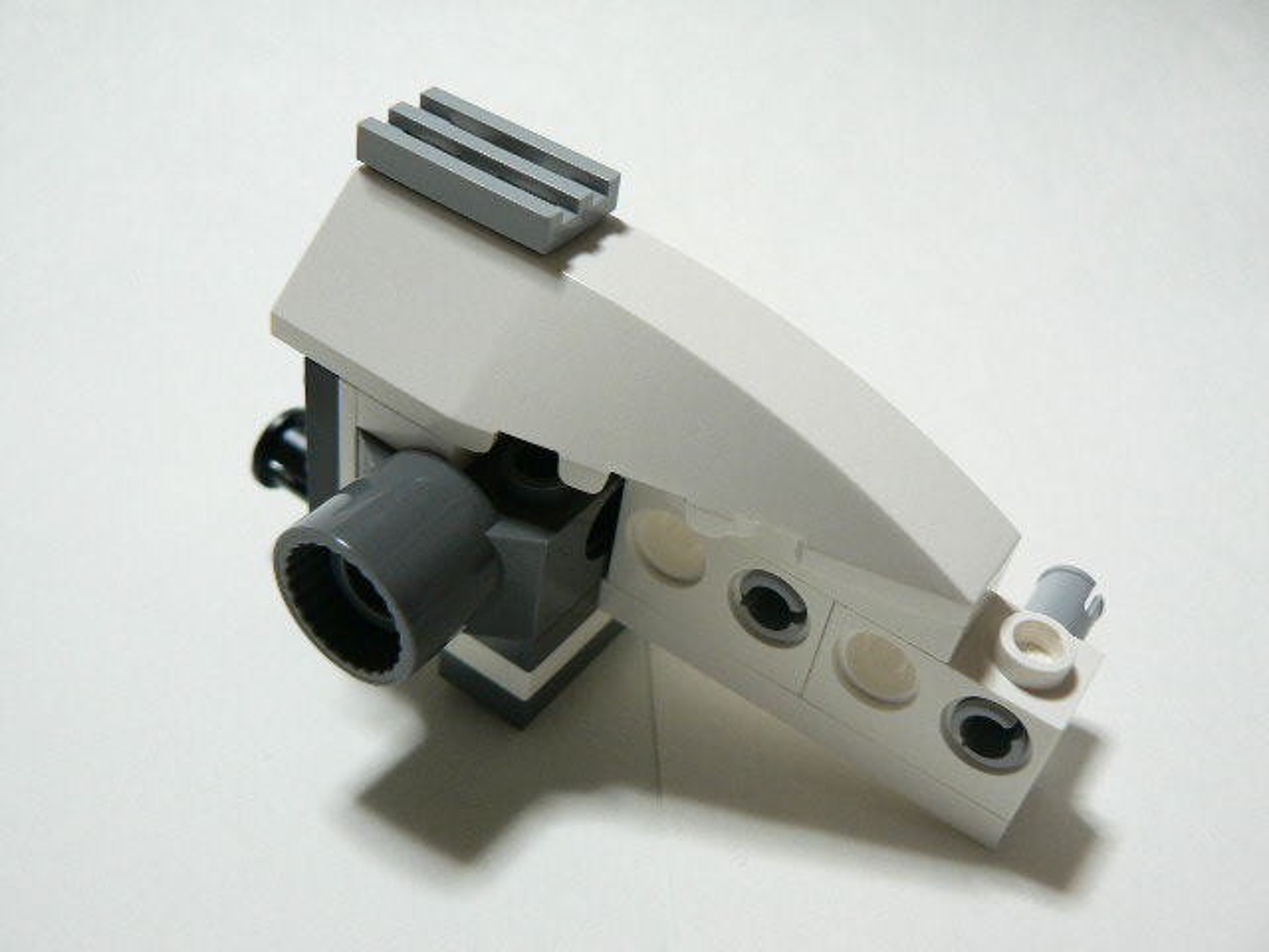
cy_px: 476
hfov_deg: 51.4
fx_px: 1320
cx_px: 634
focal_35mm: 36
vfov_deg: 39.7
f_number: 2.8
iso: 150
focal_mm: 6
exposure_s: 1/15
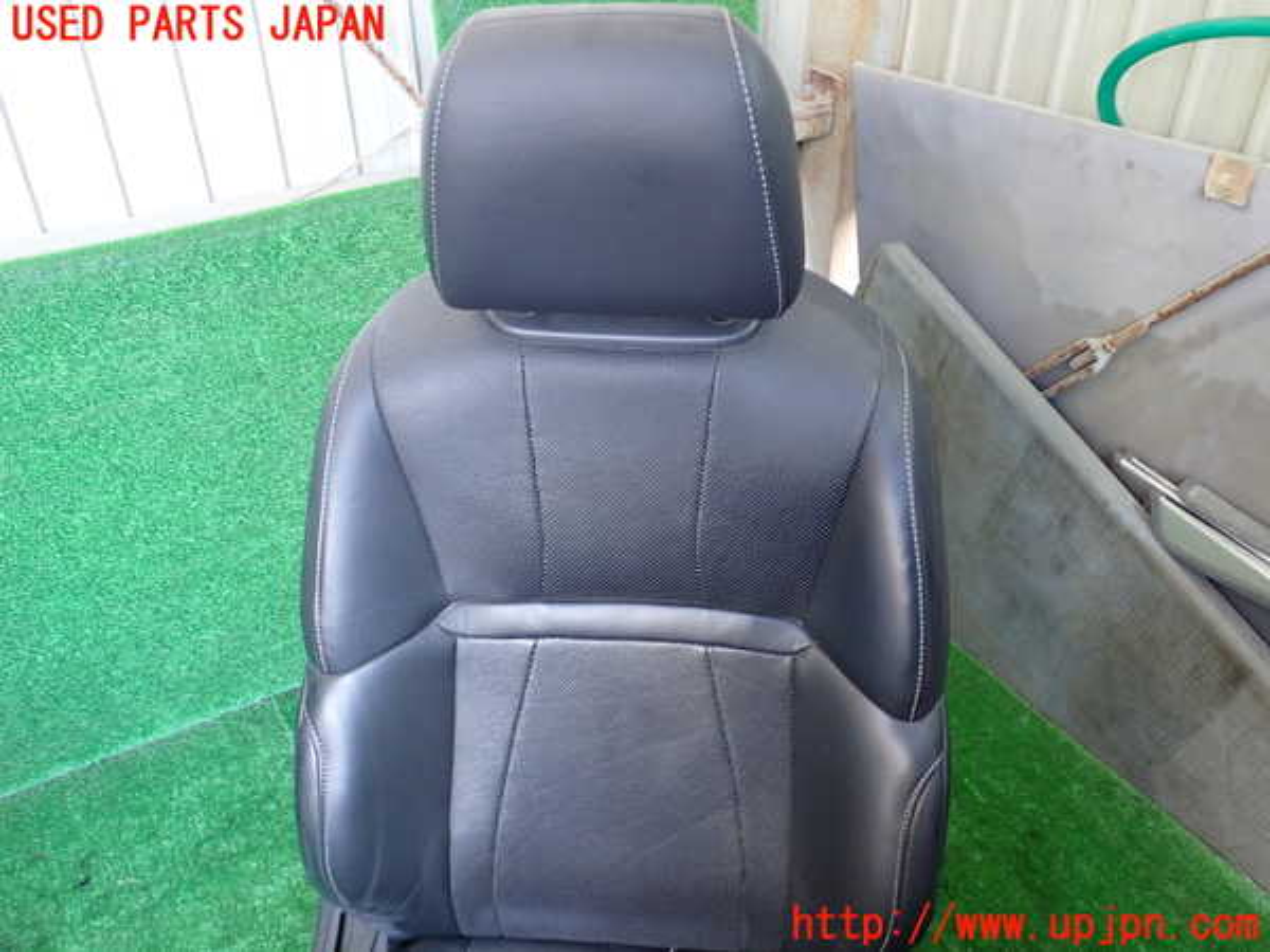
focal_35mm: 30
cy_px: 476
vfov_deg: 46.8
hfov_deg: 60.0
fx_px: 1101
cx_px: 635
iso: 320
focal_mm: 5.4
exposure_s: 1/30
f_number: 2.3
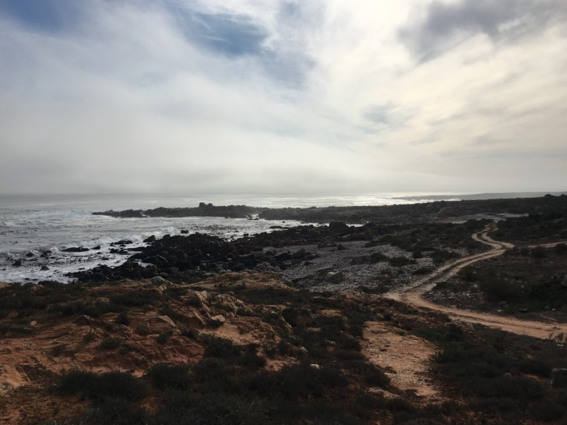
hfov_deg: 61.7
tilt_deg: -1.7
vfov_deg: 48.2
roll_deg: -2.0
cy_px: 212
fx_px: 475
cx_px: 284
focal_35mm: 29
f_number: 2.2
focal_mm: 4.15
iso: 25
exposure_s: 1/4049
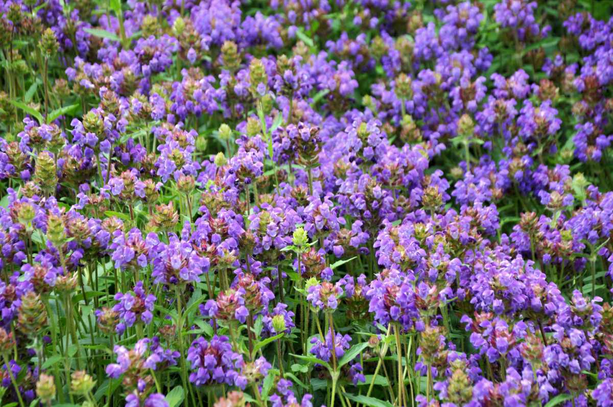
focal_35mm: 158
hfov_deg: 13.1
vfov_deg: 8.7
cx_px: 306
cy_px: 204
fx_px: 2679
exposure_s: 1/100
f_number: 5.6
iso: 200
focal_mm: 105
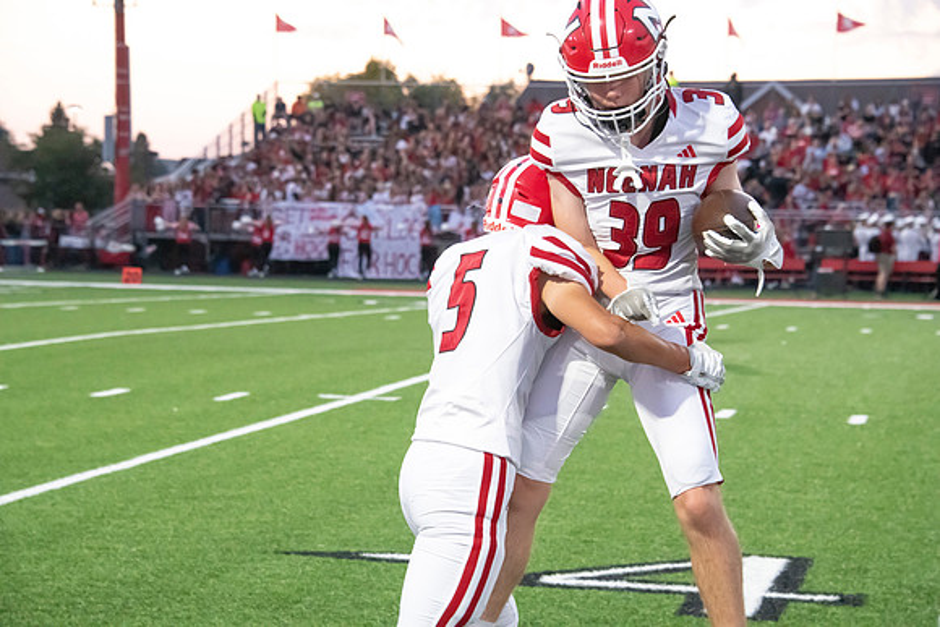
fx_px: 2742
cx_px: 470
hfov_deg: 19.5
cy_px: 314
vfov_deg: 13.0
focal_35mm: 105
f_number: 7.1
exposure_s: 1/400
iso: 10000
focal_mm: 105
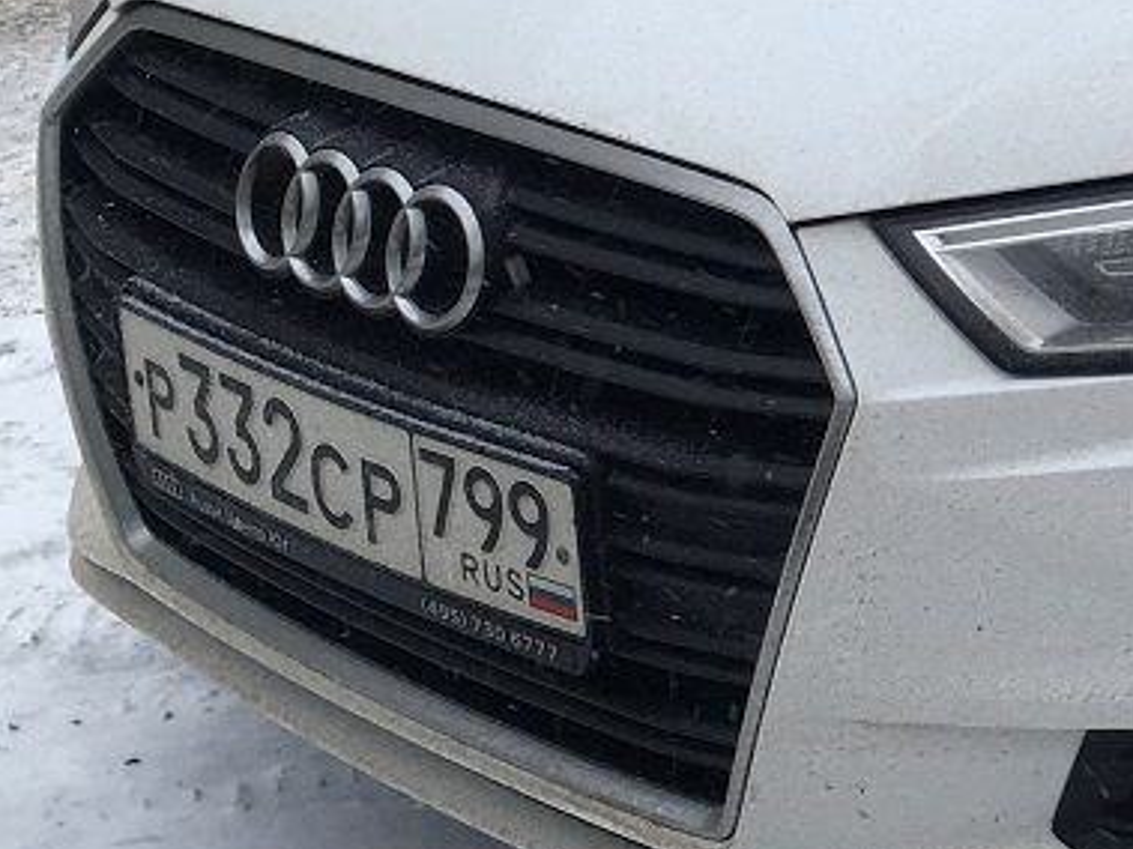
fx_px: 3337
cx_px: 1553
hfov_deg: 17.8
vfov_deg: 14.4
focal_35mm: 102
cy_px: 93
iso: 32
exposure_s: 1/100
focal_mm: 4.15
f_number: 2.2
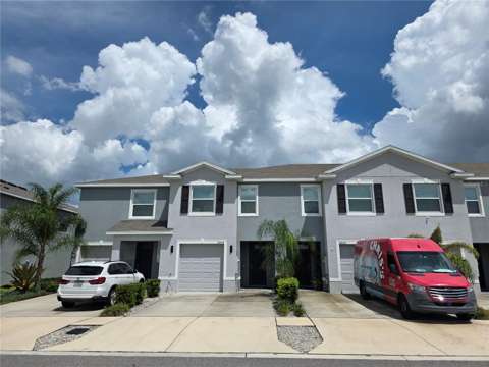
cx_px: 244
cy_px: 184
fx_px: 325
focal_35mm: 23
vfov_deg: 58.9
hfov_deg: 73.9
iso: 40
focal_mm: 6.3
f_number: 1.7
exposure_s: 1/7944
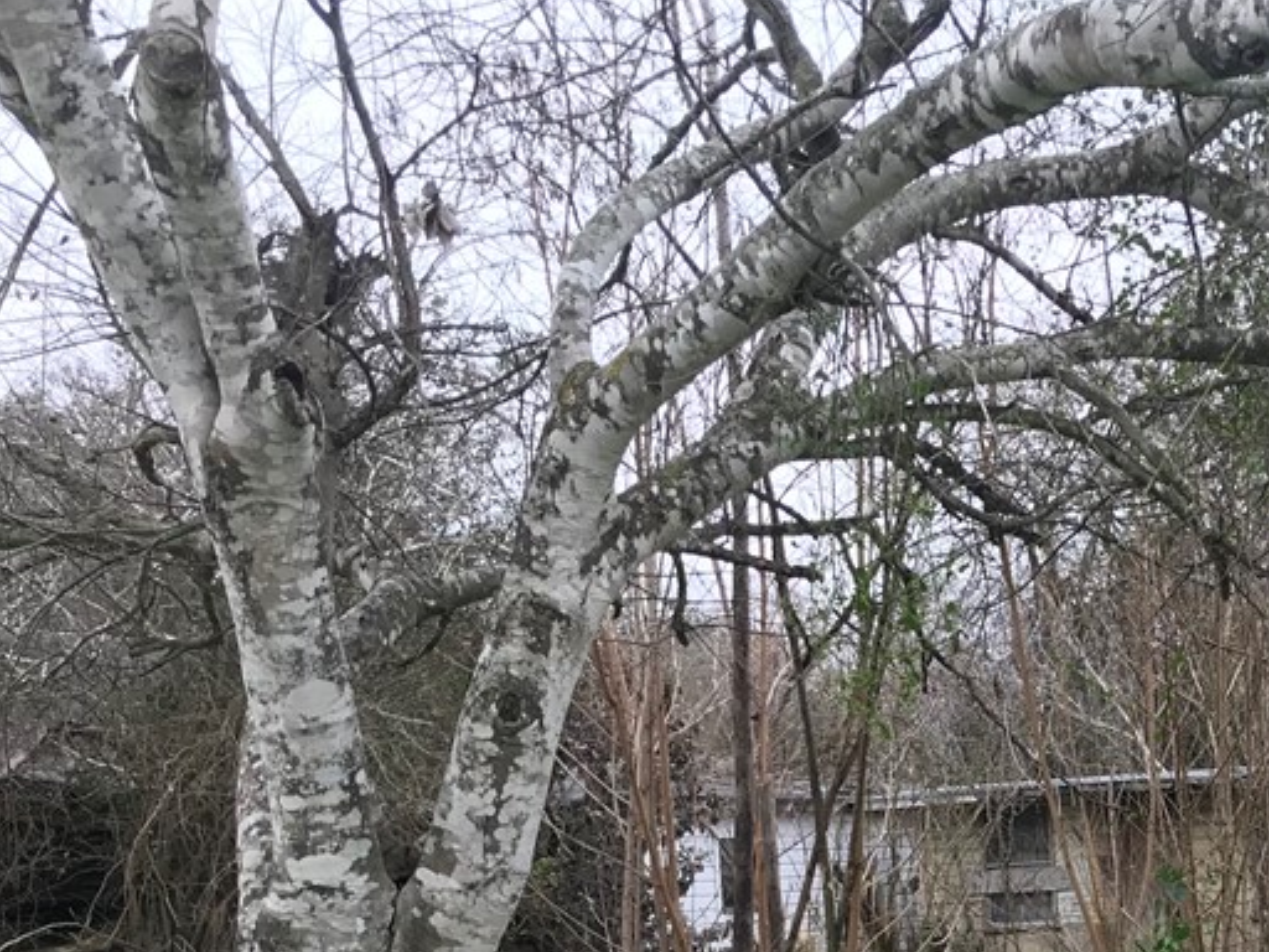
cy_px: 900
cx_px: 1224
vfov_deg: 25.1
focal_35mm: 56
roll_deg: +1.9
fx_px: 2053
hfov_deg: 32.1
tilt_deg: -2.5
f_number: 1.8
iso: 20
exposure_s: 1/120
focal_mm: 3.99
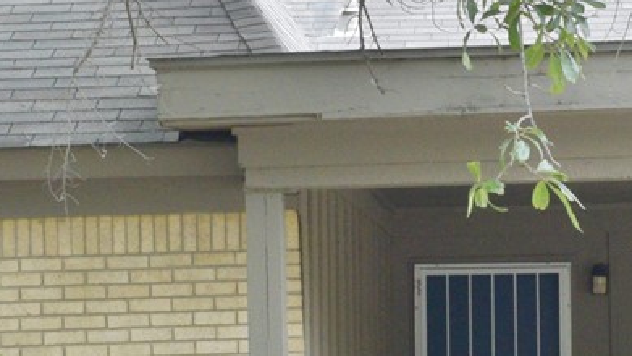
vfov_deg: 7.1
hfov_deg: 12.5
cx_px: 496
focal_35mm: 172
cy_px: 316
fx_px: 2878
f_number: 9
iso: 400
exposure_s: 1/100
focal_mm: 21
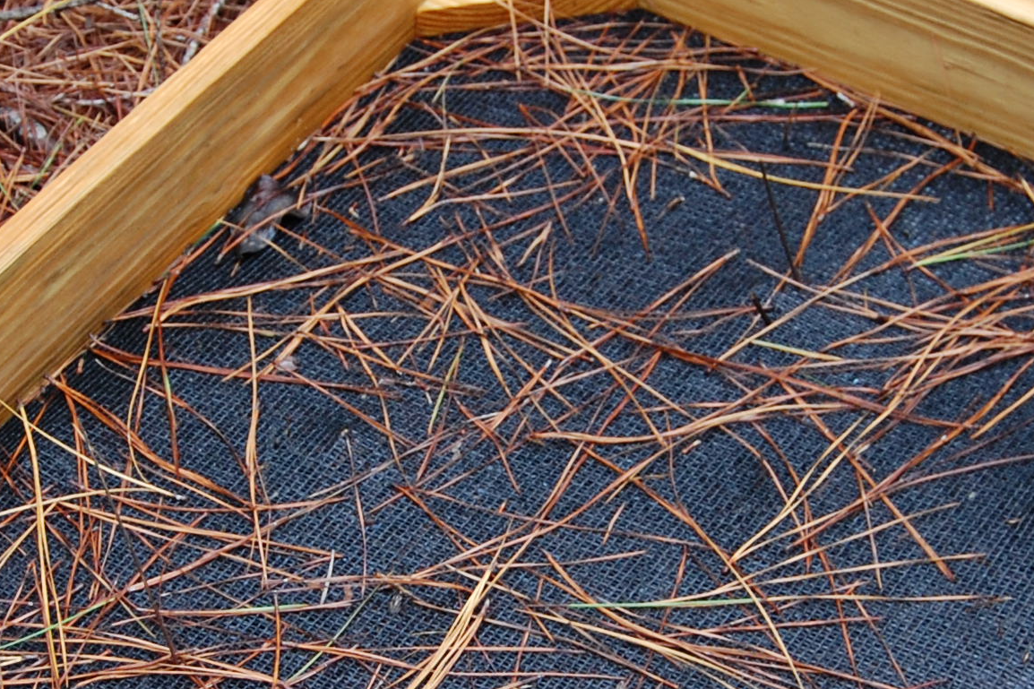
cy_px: 521
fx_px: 3590
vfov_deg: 10.9
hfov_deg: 16.4
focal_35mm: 125
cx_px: 449
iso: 400
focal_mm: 32
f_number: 4.5
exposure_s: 1/80
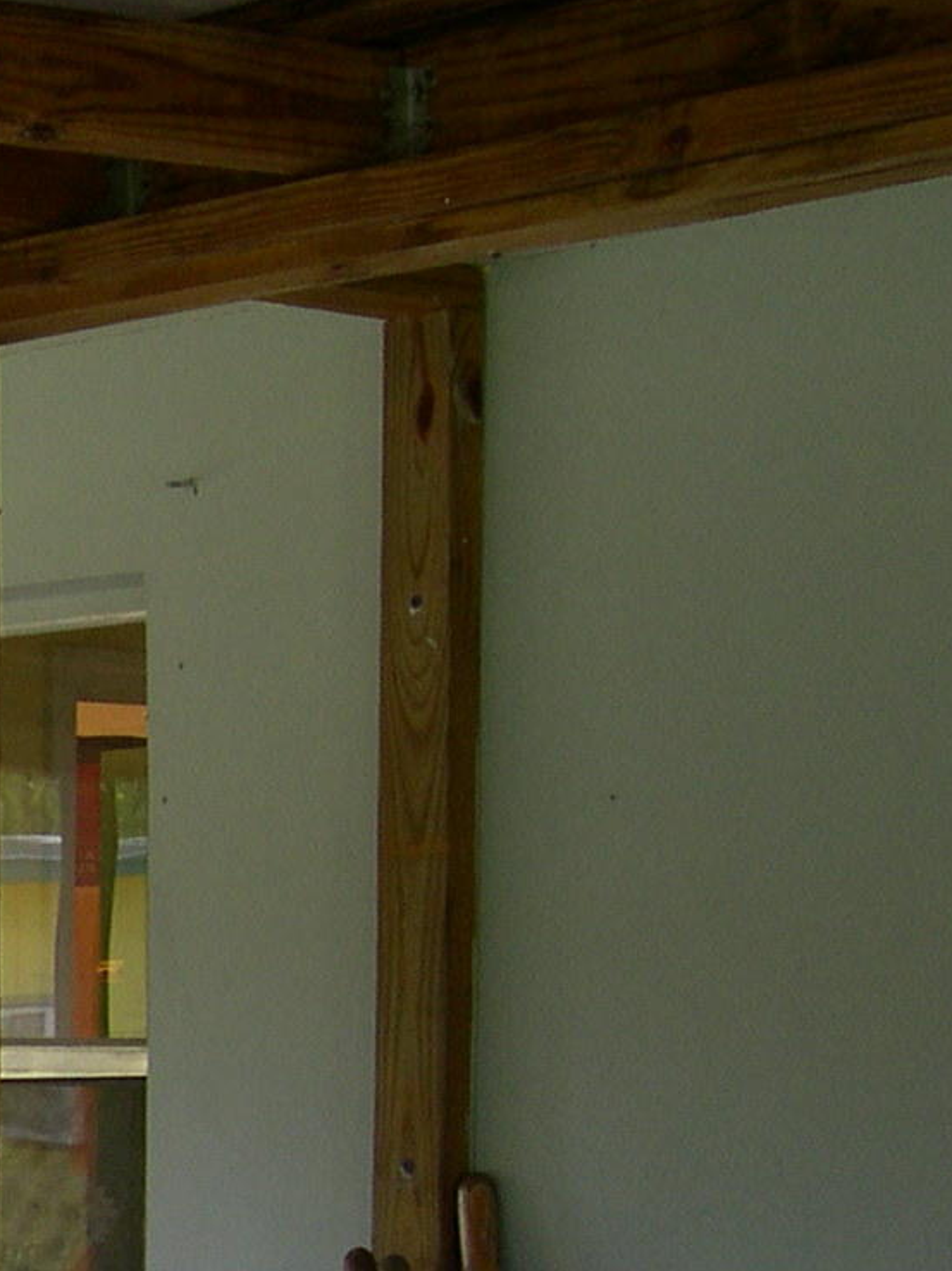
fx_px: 4293
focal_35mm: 117
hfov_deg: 11.4
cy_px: 1307
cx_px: -961
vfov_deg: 16.4
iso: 100
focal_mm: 8
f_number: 2.8
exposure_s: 1/64.3
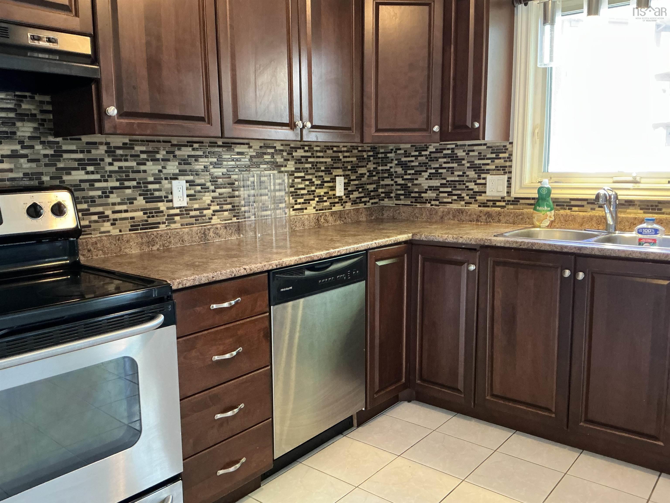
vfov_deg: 49.7
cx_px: 335
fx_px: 542
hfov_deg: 63.4
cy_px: 252
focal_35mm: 28
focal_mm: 3
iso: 320
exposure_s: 1/40
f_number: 1.8
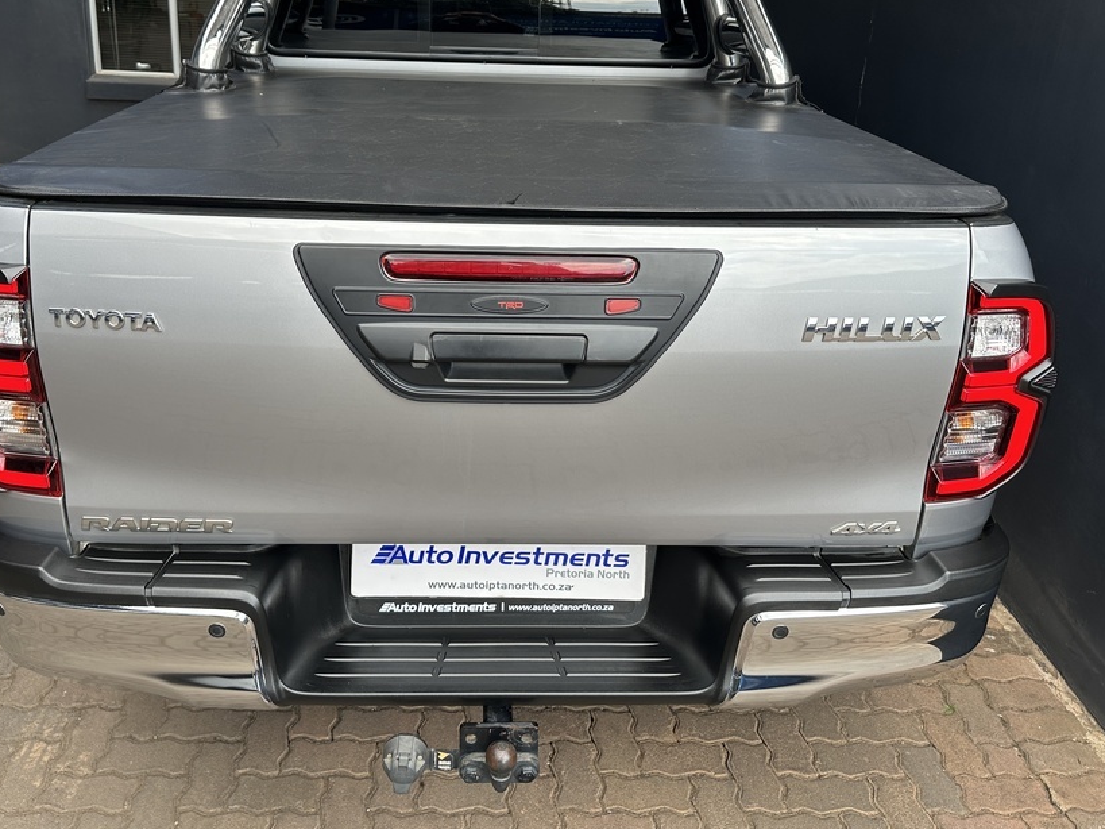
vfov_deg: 46.4
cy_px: 316
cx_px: 506
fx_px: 958
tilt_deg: -21.1
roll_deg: -3.3
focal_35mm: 30
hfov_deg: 59.9
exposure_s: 1/872
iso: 80
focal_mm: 6.86
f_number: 1.78
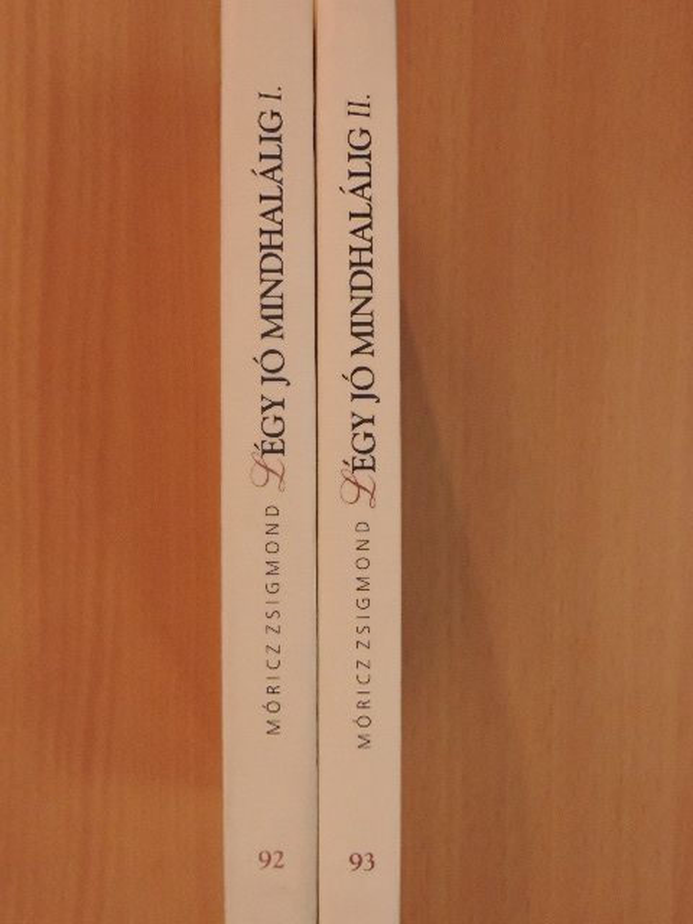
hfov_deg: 29.1
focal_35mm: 50
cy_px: 462
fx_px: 1335
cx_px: 346
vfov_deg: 38.2
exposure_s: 1/100
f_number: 3.6
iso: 900
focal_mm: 8.9
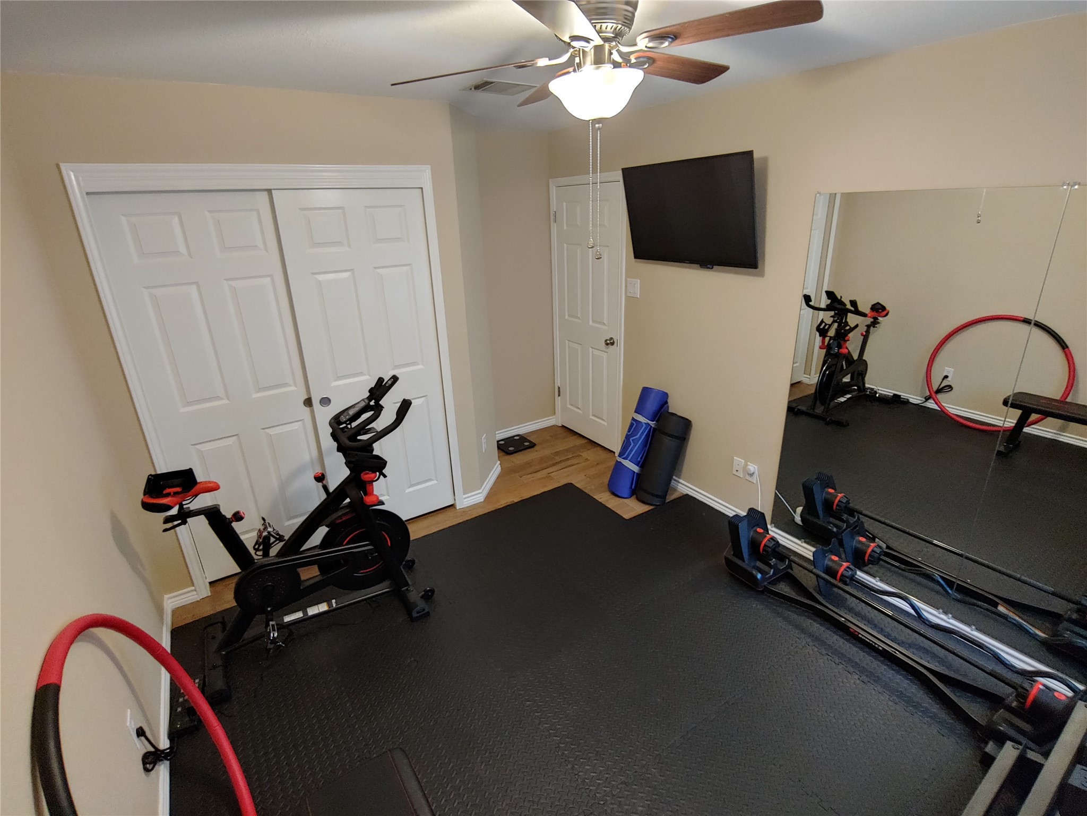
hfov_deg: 94.5
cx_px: 544
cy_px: 408
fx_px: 502
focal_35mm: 16
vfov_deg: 78.1
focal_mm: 2.18
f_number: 1.9
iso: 650
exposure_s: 1/17
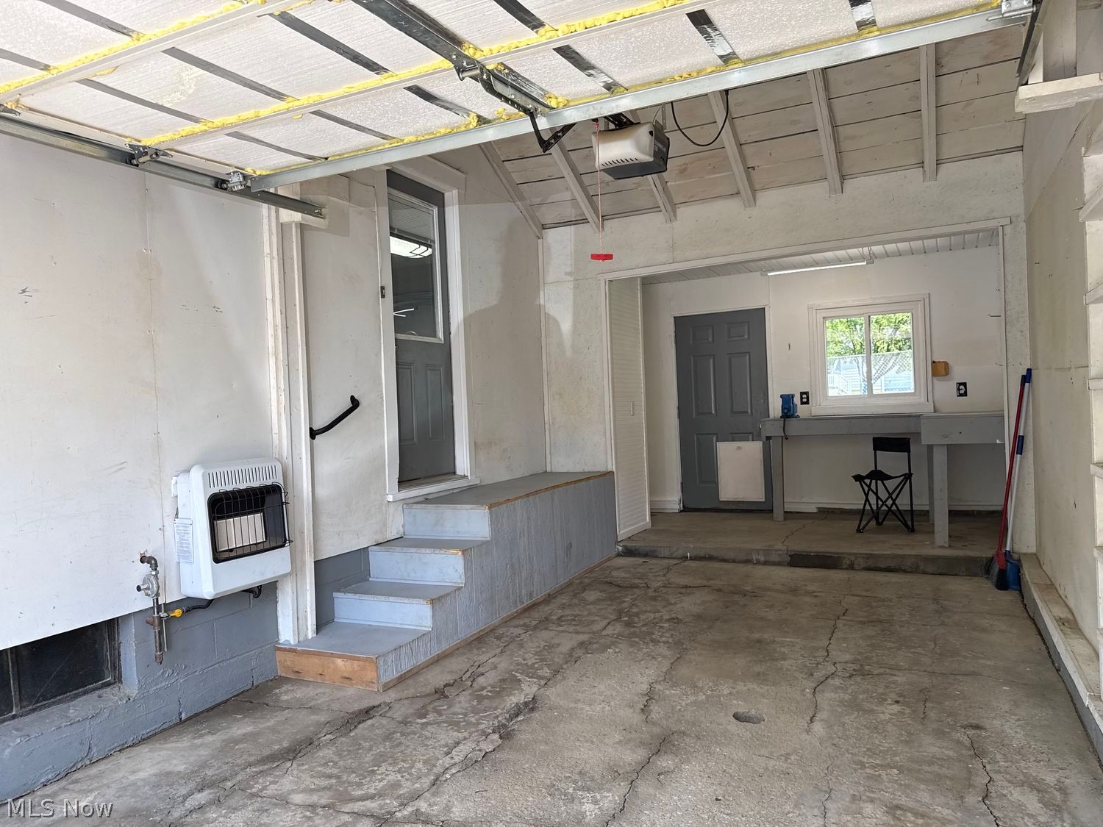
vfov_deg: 56.8
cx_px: 552
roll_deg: +2.6
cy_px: 414
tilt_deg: +0.2
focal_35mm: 24
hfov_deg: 71.6
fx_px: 765
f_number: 1.78
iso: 80
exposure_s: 1/428
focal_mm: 6.76
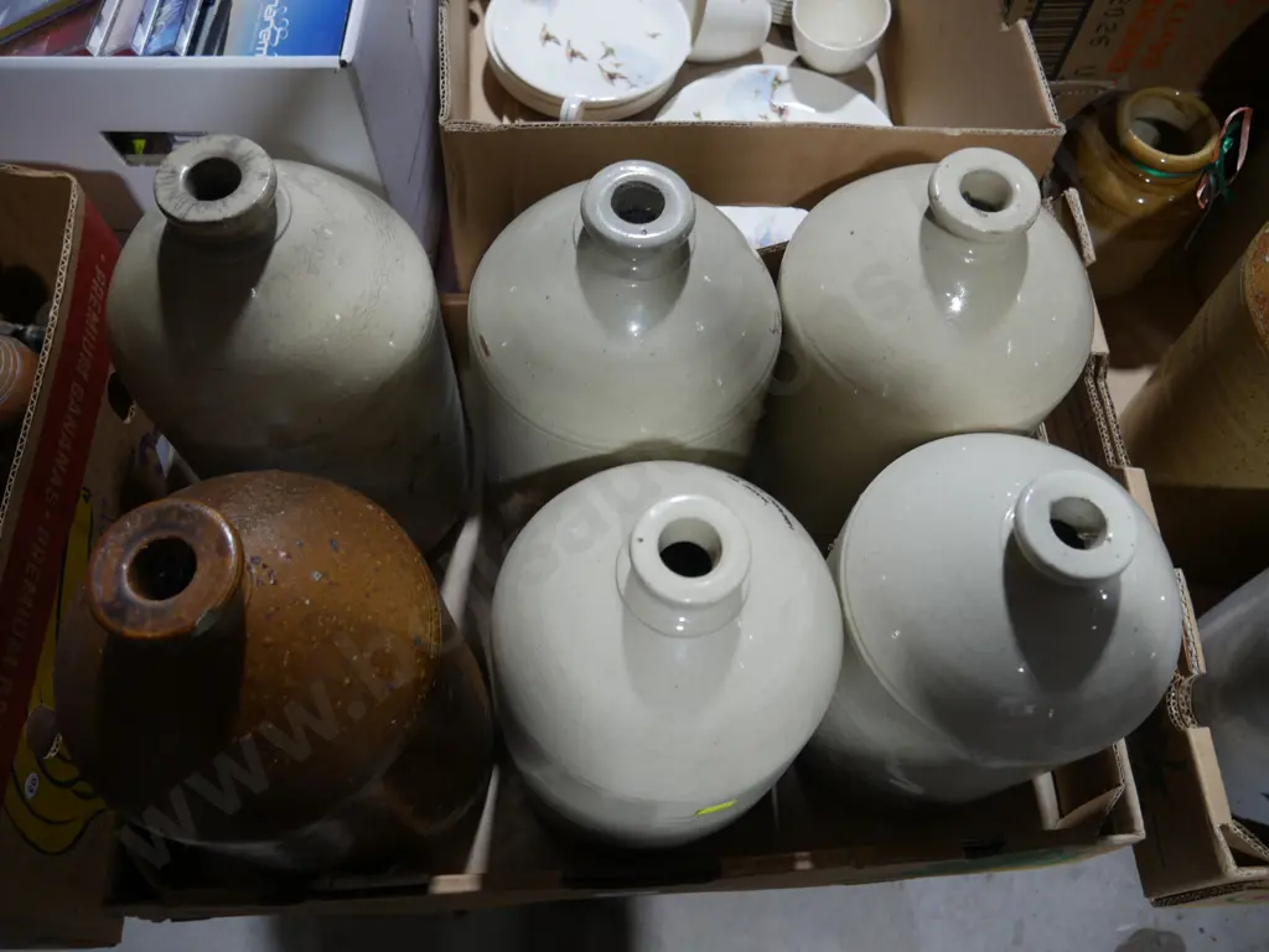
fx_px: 1026
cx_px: 634
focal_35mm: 28
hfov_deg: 63.4
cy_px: 476
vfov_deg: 49.7
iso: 200
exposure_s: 1/80
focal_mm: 14
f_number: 3.5
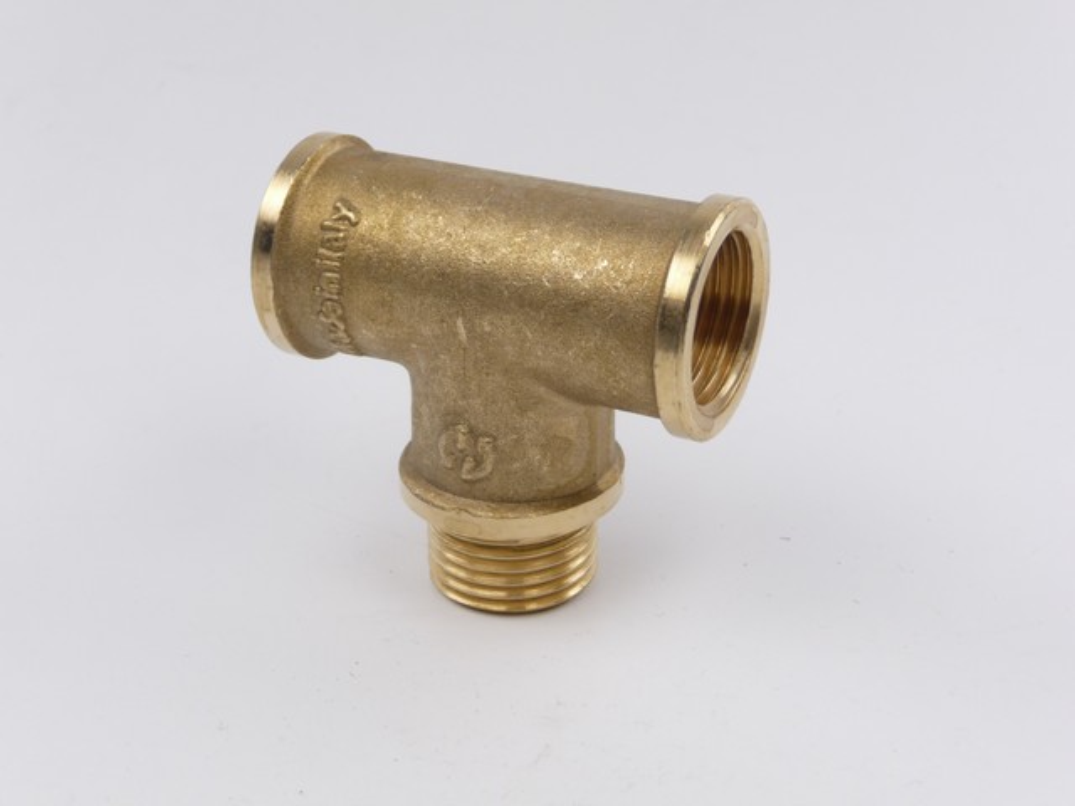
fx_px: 1925
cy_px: 403
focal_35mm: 62
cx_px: 538
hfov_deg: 31.2
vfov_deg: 23.7
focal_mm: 10.5
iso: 100
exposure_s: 1/500
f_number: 4.5
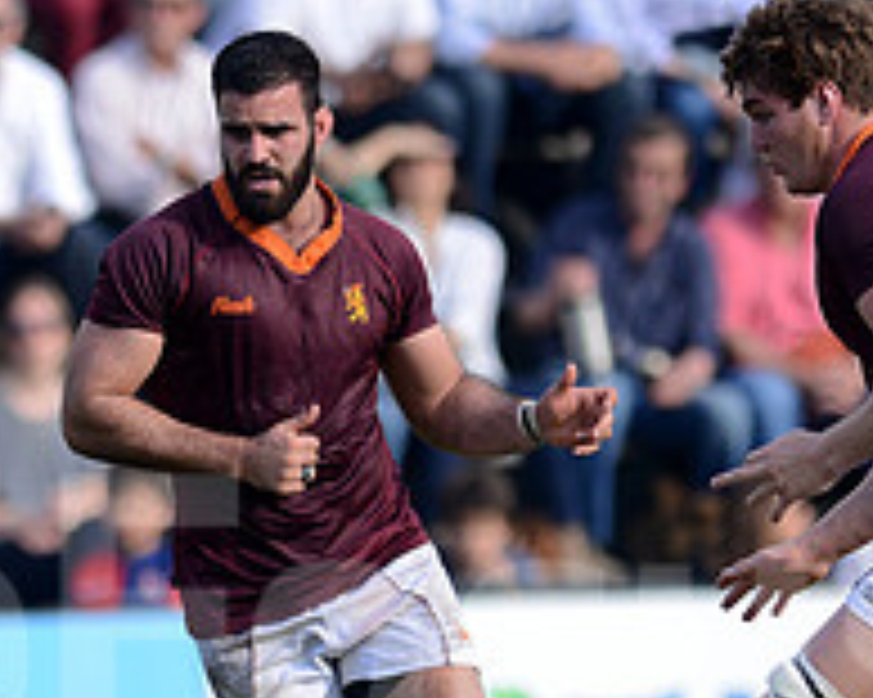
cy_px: 610
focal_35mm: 1180
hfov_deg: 1.6
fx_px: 30473
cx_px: -135
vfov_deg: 1.3
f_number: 4
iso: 400
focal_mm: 420
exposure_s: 1/1250
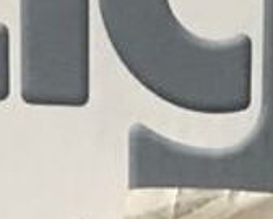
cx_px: 214
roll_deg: -3.0
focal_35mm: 224
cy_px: 916
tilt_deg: -12.6
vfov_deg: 5.8
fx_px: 1813
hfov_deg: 8.6
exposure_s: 1/17
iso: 100
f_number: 2.2
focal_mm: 4.15
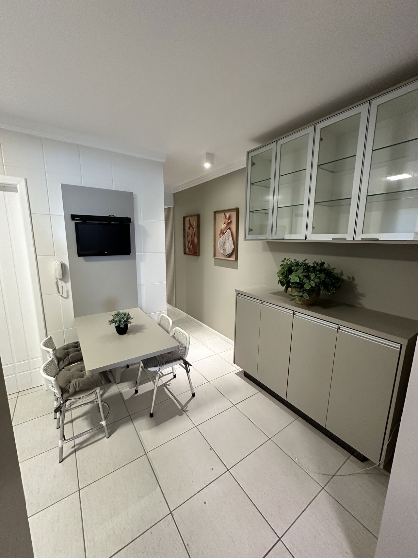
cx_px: 209
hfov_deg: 85.7
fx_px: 225
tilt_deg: -9.3
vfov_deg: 102.1
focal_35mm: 14
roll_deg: -1.8
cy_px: 279
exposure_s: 1/60
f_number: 2.2
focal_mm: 2.22
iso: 400
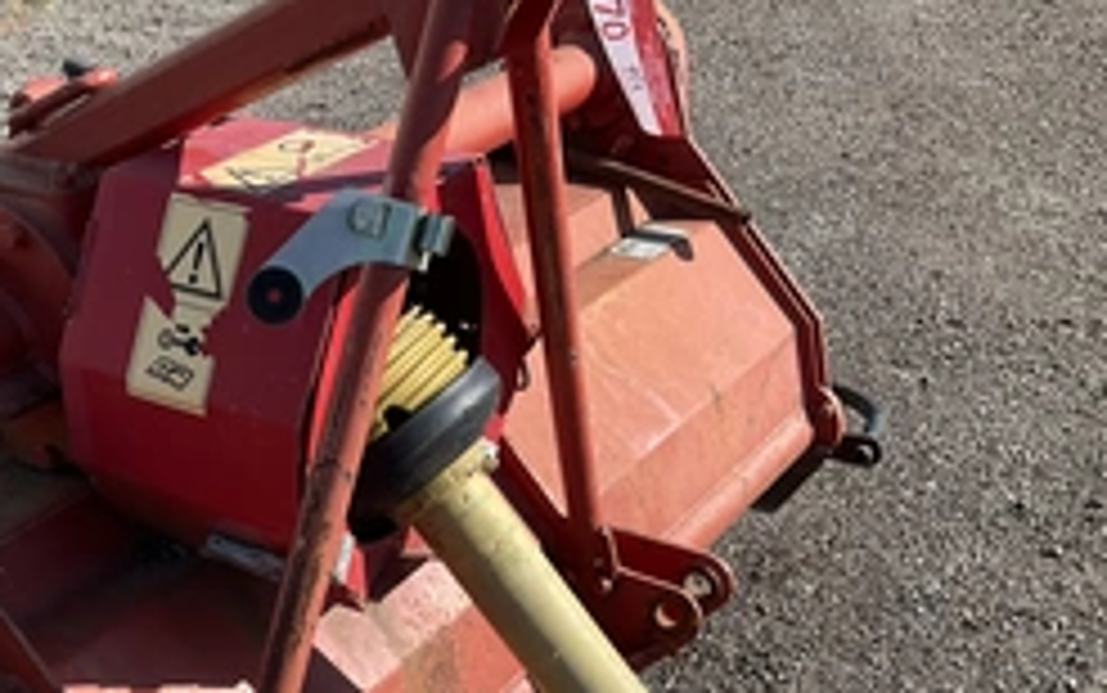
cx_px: 315
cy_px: 616
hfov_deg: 39.5
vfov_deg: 25.1
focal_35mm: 50
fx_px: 1509
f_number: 1.8
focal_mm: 3
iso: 25
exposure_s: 1/1168
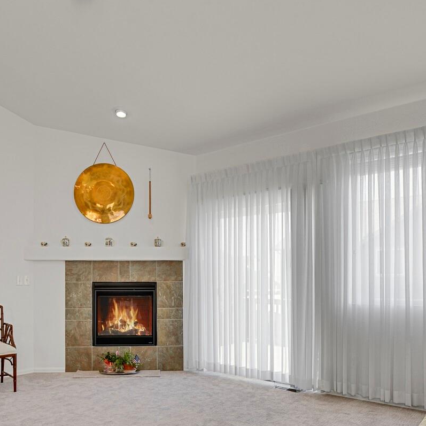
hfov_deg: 55.2
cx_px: 170
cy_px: 278
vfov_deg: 54.7
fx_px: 404
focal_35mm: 29
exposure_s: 1/2
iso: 250
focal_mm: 17
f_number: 8
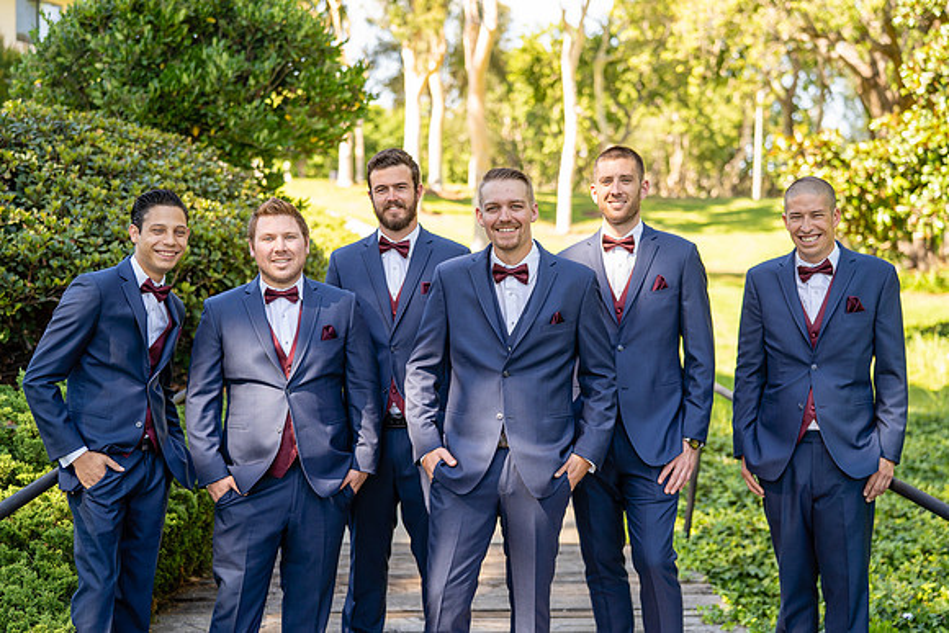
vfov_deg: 27.0
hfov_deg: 39.6
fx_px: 1318
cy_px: 316
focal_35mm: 50
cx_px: 474
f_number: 2.2
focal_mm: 50
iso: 200
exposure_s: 1/640
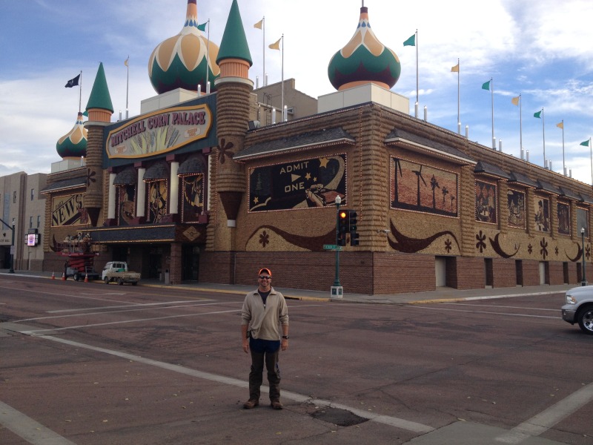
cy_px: 222
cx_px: 296
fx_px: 600
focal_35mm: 35
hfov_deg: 52.6
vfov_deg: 40.7
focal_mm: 4.28
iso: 50
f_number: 2.4
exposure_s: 1/563
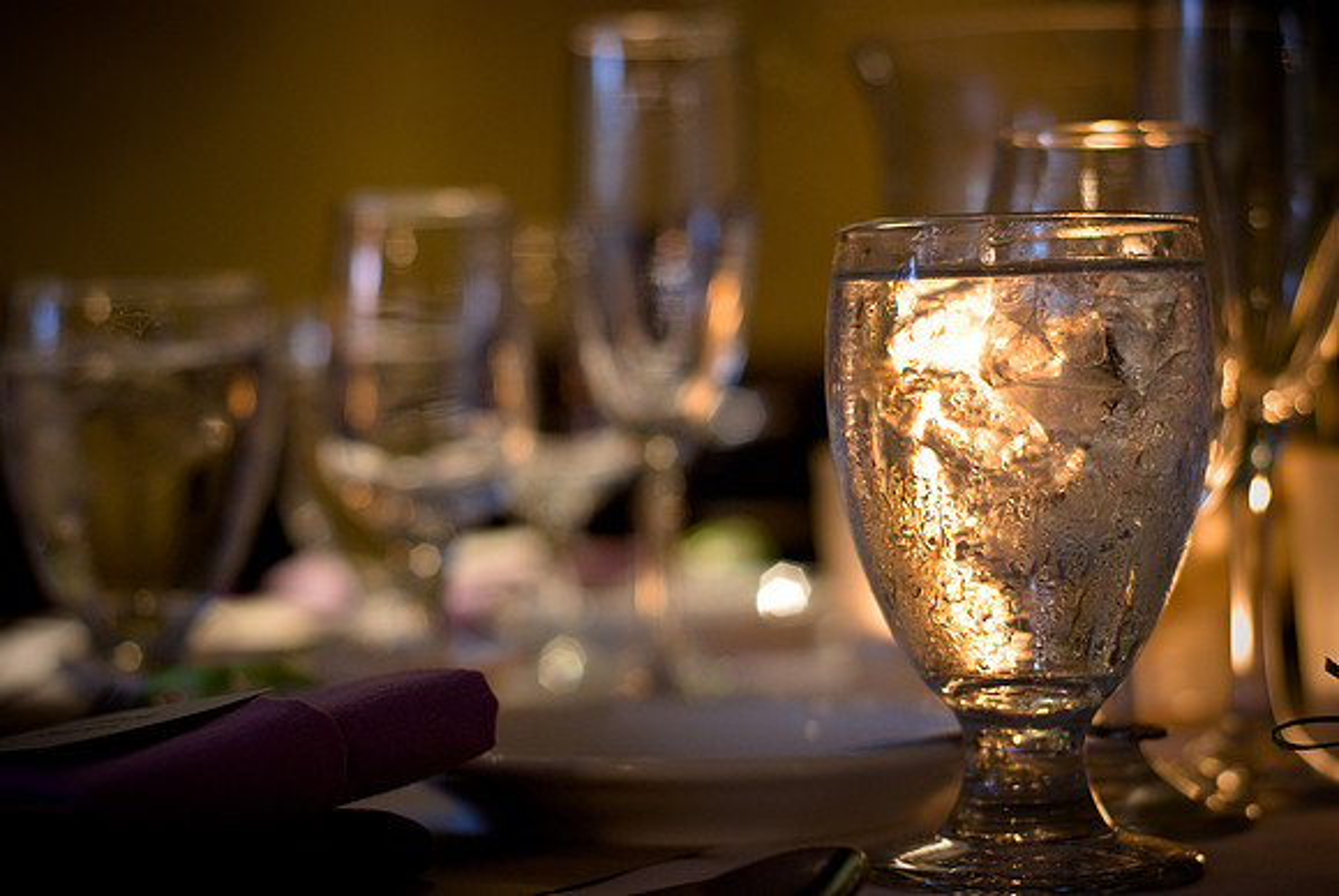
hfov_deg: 27.0
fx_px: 2792
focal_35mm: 75
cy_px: 448
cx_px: 670
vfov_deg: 18.2
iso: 400
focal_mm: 50
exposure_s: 1/25
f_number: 2.5
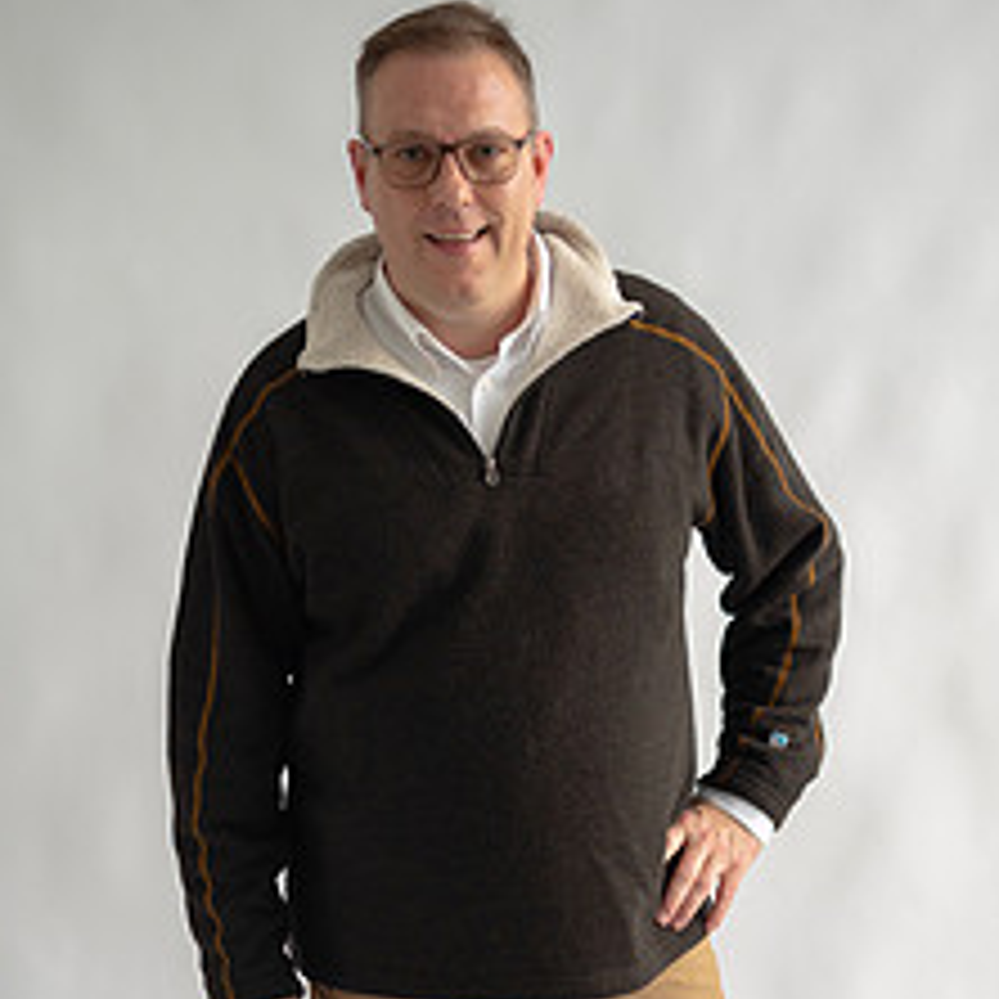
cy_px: 886
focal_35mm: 86
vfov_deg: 19.8
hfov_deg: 20.2
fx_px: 2808
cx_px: 585
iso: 1000
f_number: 2
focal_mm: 50
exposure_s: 1/200
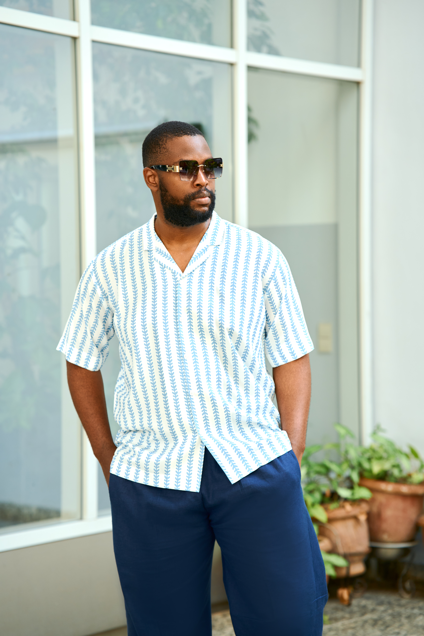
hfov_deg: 16.1
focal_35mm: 85
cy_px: 318
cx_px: 212
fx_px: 1502
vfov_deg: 23.9
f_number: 2.8
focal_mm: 85
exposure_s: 1/200
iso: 320
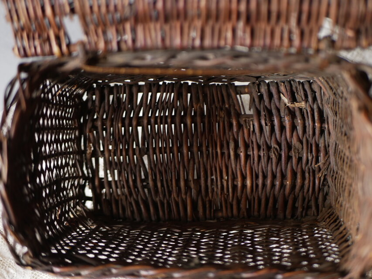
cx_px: 186
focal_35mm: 50
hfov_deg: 38.2
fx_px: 537
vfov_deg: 29.1
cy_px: 140
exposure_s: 1/125
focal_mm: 25
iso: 400
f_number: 1.7
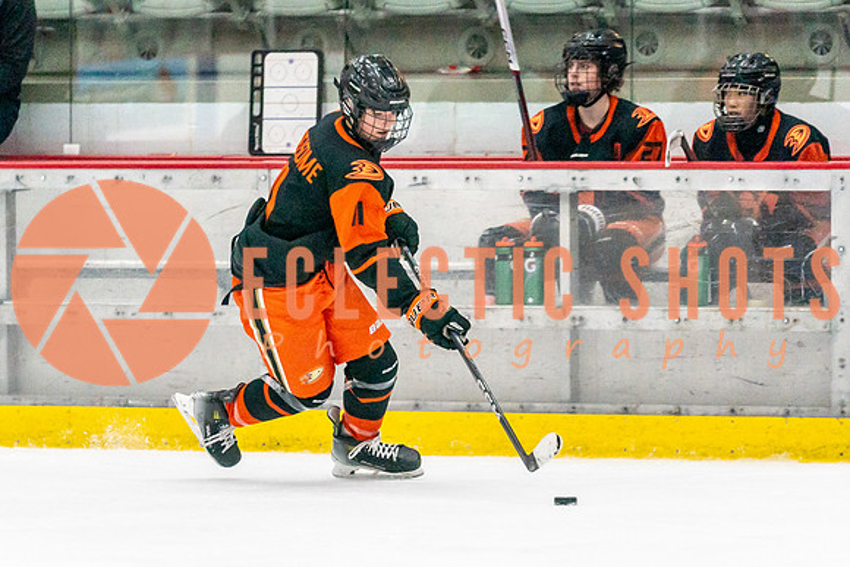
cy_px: 479
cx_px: 390
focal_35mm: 378
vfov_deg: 3.6
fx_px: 8921
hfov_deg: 5.5
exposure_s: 1/1250
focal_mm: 200
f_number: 2.8
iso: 3200
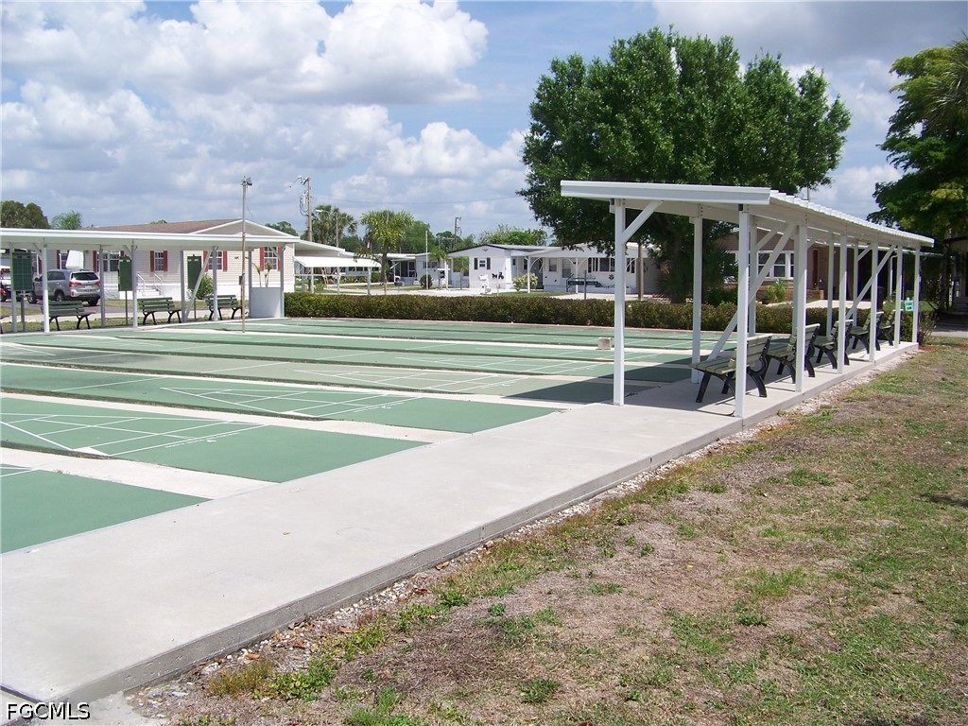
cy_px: 363
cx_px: 484
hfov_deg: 51.4
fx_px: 1007
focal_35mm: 36
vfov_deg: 39.7
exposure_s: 1/640
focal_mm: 5.85
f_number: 4
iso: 64
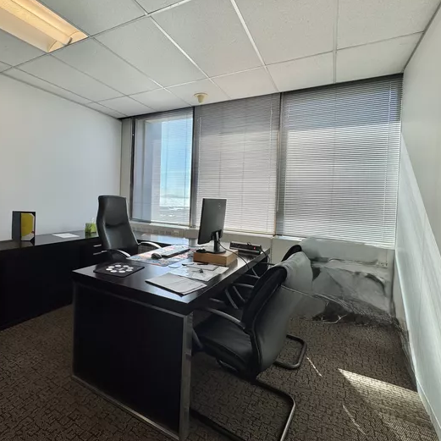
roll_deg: -2.4
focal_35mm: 19
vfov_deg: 77.5
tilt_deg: -1.1
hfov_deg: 76.3
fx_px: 274
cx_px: 164
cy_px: 202
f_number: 2.2
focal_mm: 2.22
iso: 40
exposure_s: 1/107
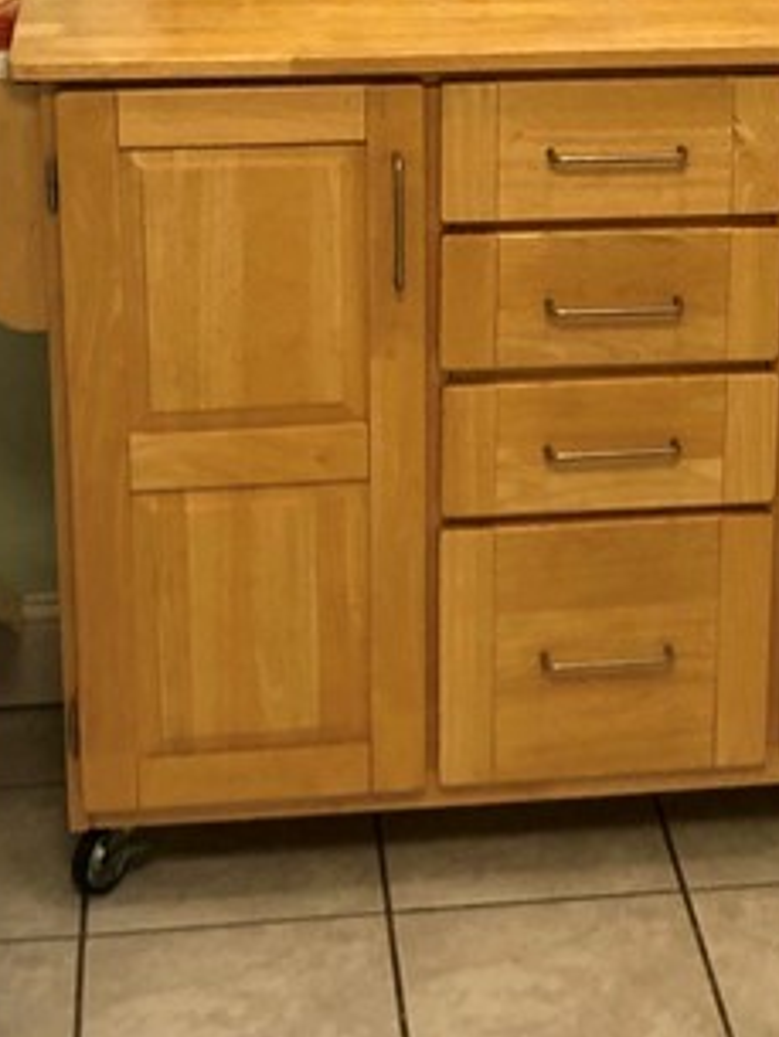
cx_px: 663
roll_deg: -1.5
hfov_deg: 15.6
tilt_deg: -15.4
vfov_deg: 20.5
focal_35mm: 94
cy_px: 116
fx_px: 2819
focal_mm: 3.99
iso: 40
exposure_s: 1/20
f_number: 1.8
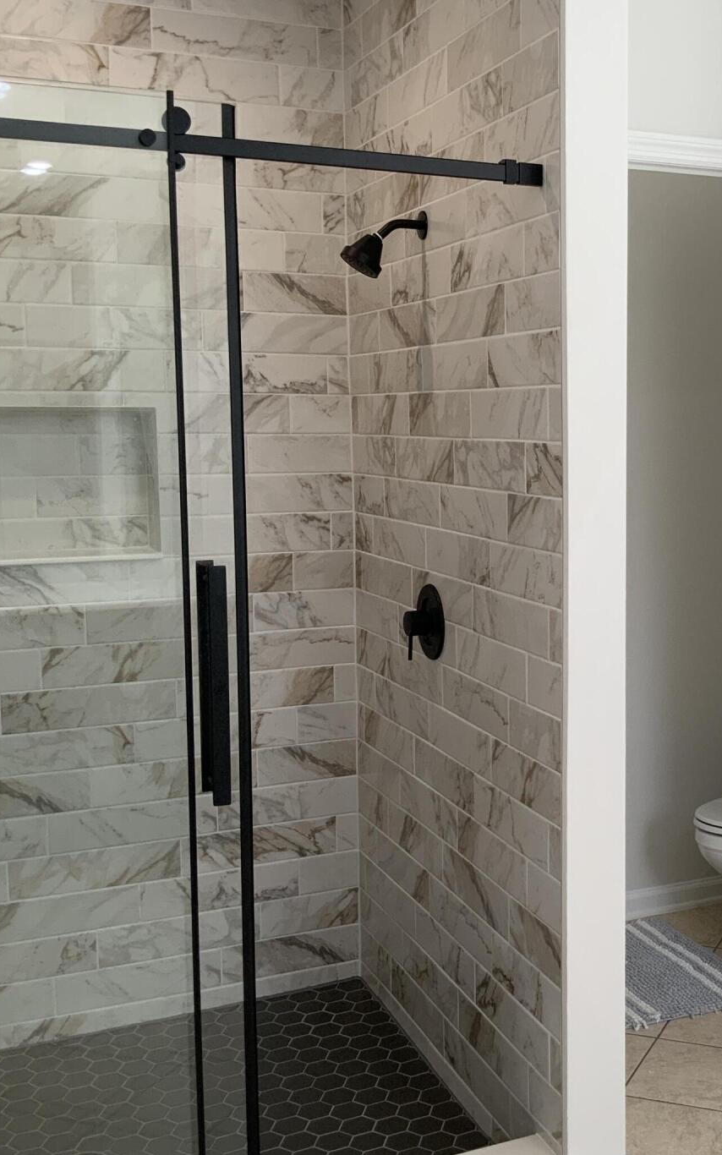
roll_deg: -1.7
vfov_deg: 44.4
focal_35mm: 45
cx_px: 611
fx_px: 1416
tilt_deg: -5.1
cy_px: 561
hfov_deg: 27.8
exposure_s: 1/120
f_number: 1.8
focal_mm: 3
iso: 32
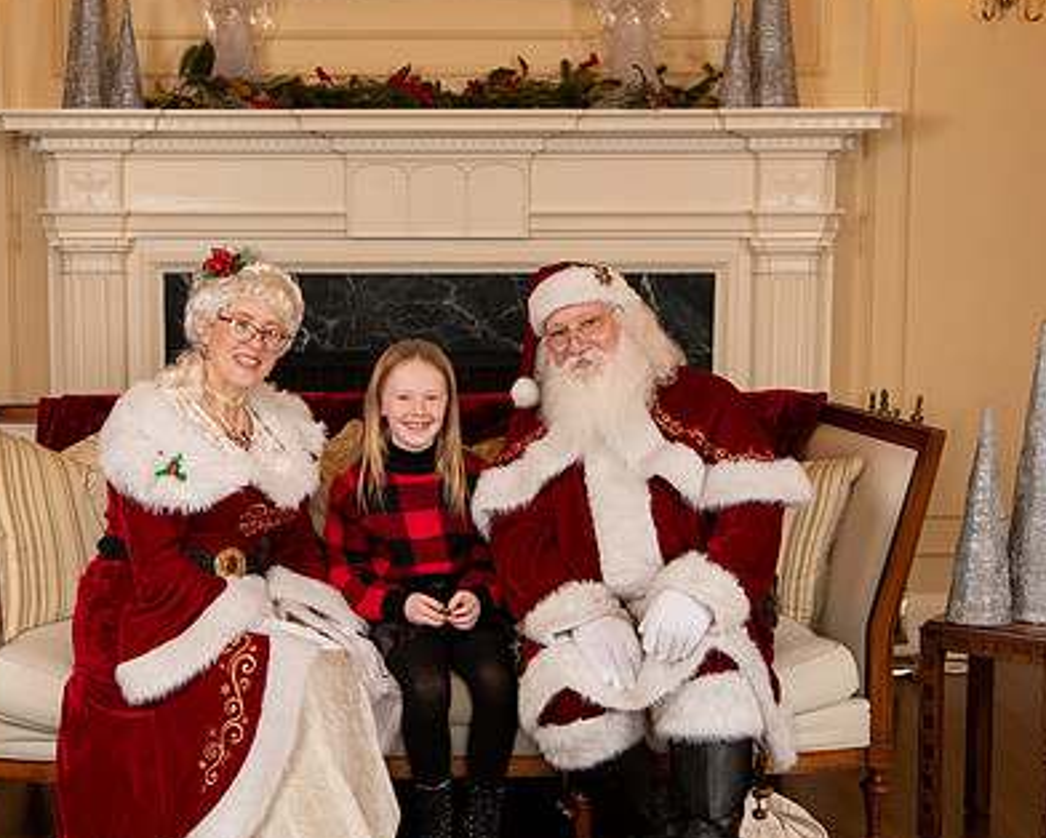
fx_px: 2013
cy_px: 440
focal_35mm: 65
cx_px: 370
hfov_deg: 29.0
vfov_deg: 23.5
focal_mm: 42
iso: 1600
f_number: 5.6
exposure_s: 1/200
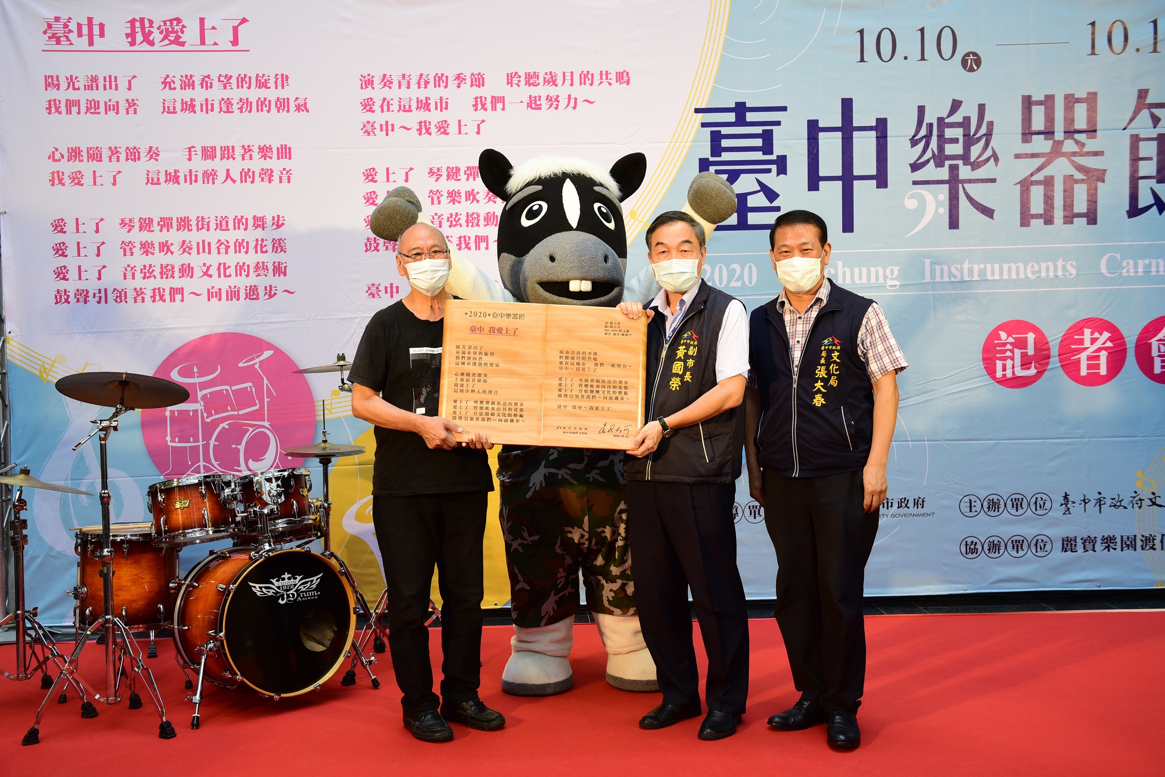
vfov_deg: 31.9
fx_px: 1359
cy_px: 388
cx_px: 582
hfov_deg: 46.4
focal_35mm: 42
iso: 800
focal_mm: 42
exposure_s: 1/125
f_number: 5
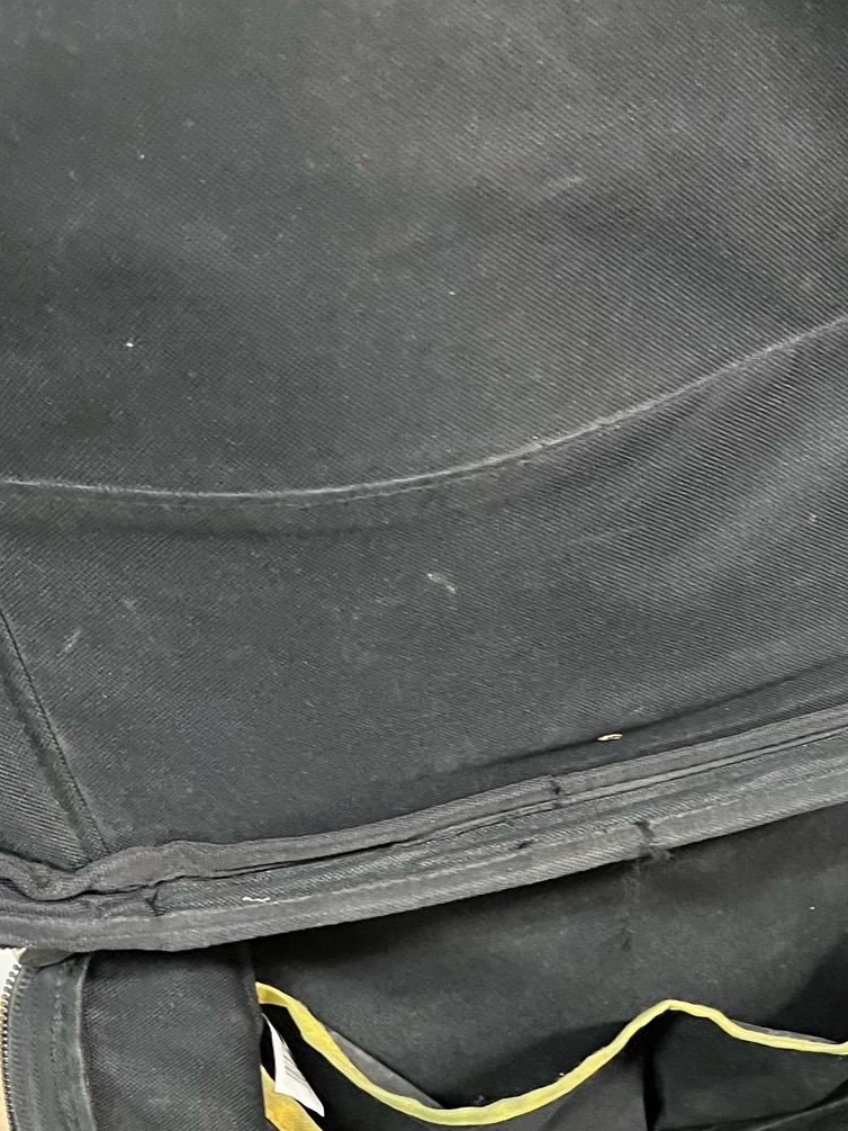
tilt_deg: -54.9
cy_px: 1116
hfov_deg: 26.3
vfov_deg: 33.3
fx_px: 1731
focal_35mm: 53
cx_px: 820
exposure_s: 1/25
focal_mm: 5.1
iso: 500
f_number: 1.6
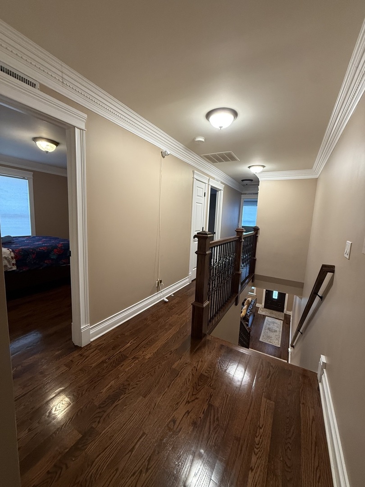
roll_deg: -2.4
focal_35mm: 14
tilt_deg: -8.3
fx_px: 197
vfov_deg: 102.1
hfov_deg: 85.7
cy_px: 244
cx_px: 182
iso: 250
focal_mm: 2.22
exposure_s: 1/60
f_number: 2.2
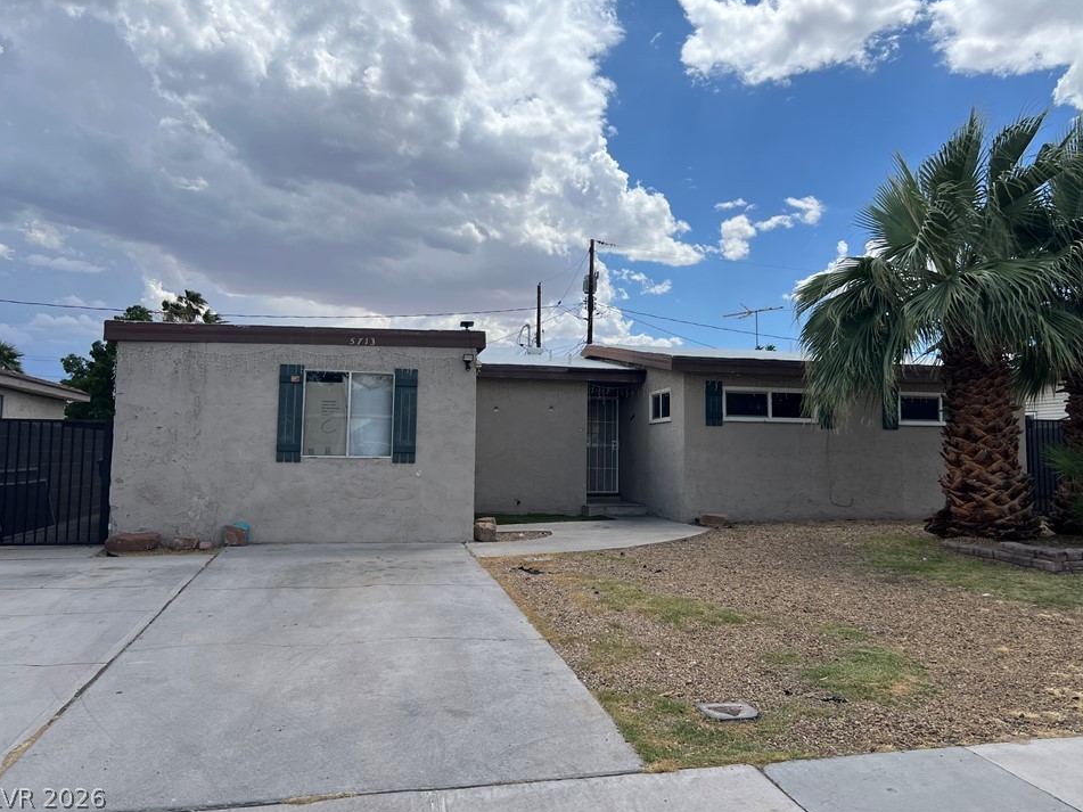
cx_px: 564
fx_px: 876
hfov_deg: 63.4
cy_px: 379
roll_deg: -0.4
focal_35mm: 28
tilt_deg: +4.9
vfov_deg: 49.7
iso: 50
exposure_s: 1/6993
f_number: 1.5
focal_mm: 5.7
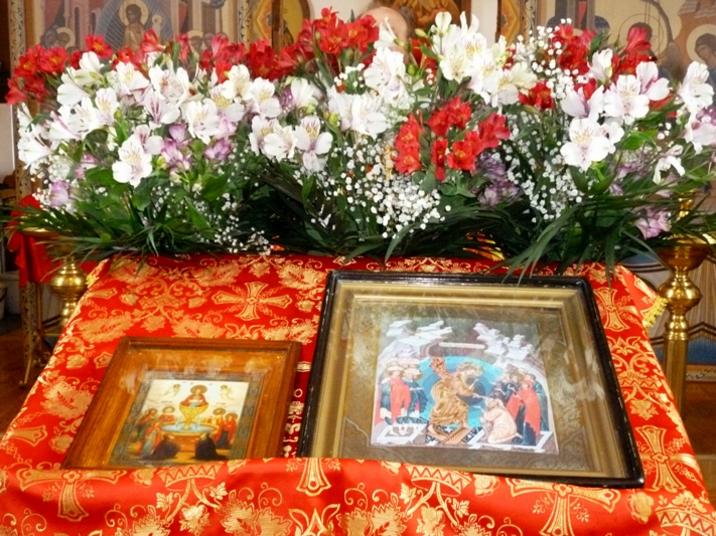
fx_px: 993
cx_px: 358
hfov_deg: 39.7
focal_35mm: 48
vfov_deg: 30.3
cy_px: 268
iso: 640
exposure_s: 1/60
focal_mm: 8.6
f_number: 4
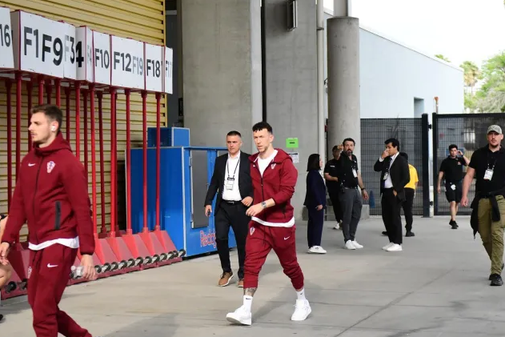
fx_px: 1319
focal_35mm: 94
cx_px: 276
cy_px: 174
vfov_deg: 14.6
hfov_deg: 21.7
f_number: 3.2
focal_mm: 52
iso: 3200
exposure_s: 1/8000
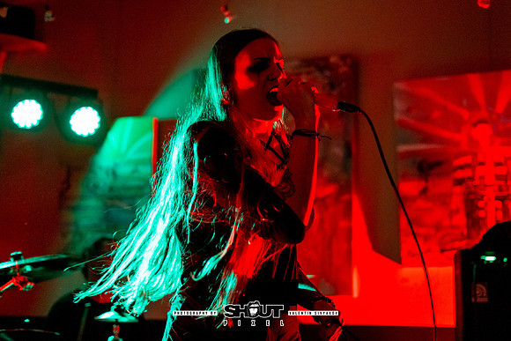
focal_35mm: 57
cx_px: 287
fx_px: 812
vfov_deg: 23.7
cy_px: 157
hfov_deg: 34.9
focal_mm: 50
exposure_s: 1/160
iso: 3200
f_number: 2
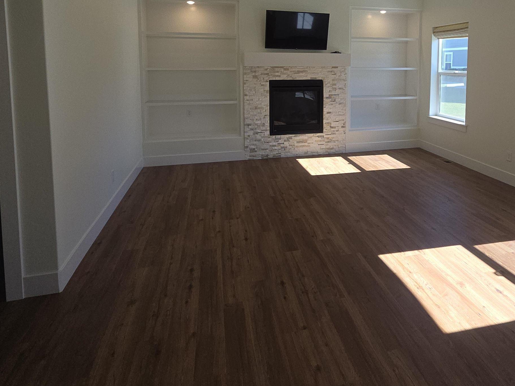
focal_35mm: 22
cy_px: 90
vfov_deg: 57.5
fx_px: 327
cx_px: 317
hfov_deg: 75.3
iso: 50
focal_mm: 2.2
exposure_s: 1/223
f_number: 2.2
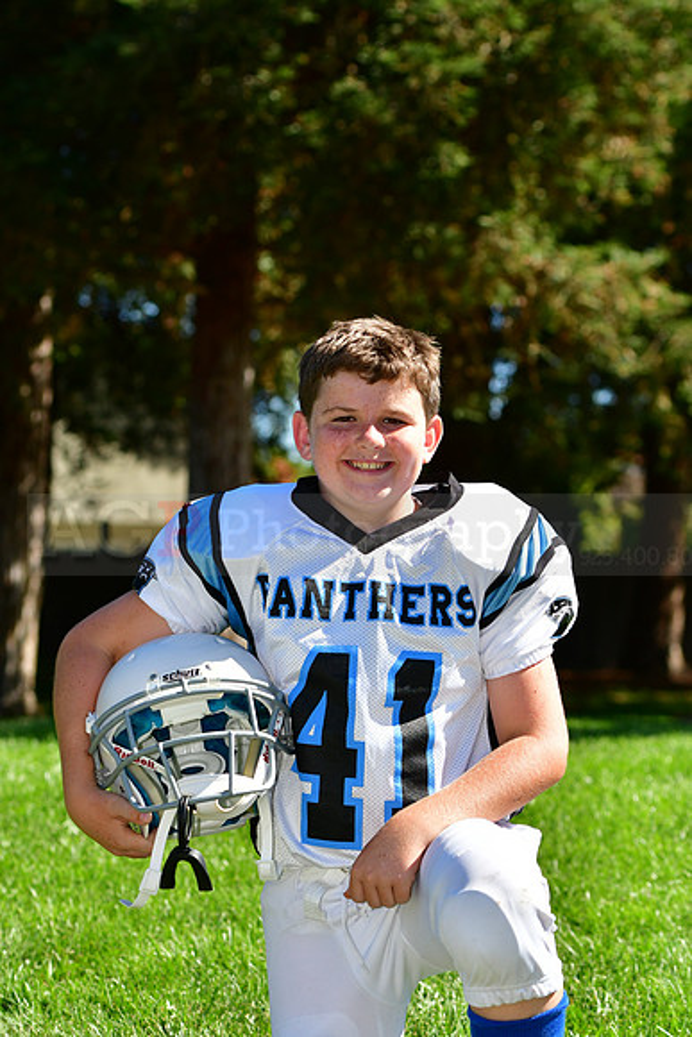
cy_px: 518
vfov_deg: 17.5
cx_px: 346
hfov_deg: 11.7
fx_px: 3371
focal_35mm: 117
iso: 400
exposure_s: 1/2500
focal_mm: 78
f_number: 4.5
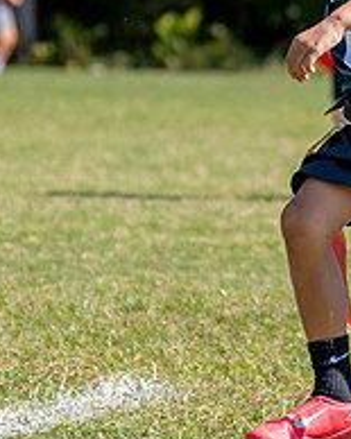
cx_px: 403
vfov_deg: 6.5
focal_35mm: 299
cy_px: 60
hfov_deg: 5.2
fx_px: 3886
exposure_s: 1/2500
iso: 200
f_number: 2.8
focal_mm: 70
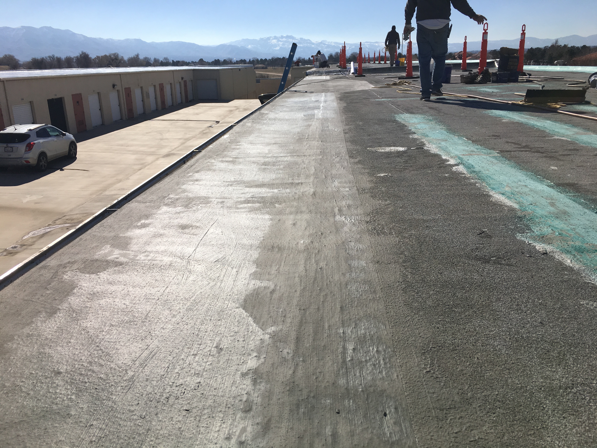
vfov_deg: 48.2
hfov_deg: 61.7
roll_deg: +0.8
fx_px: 500
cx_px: 298
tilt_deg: -18.0
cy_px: 224
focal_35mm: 29
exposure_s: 1/4274
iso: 25
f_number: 2.2
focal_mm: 4.15
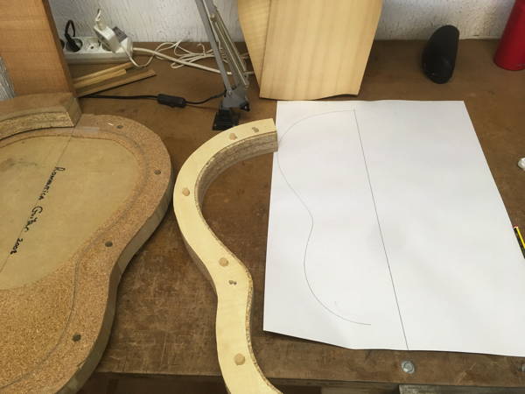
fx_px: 440
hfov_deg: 61.7
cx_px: 262
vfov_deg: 48.2
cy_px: 197
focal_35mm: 29
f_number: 2.2
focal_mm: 4.15
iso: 64
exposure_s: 1/33
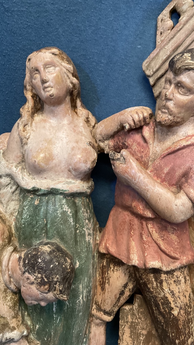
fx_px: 293
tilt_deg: -15.9
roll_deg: +1.9
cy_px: 172
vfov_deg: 61.0
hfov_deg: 36.5
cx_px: 118
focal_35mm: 32
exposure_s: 1/60
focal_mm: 3
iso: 250
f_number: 1.8
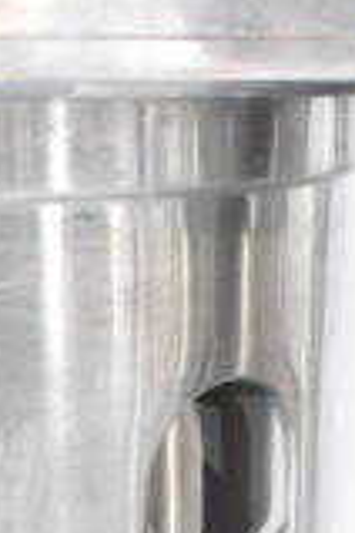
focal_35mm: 155
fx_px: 2293
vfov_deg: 12.9
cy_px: 660
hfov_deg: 8.8
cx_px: 30
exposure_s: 1/80
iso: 1600
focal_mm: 18
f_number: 4.5
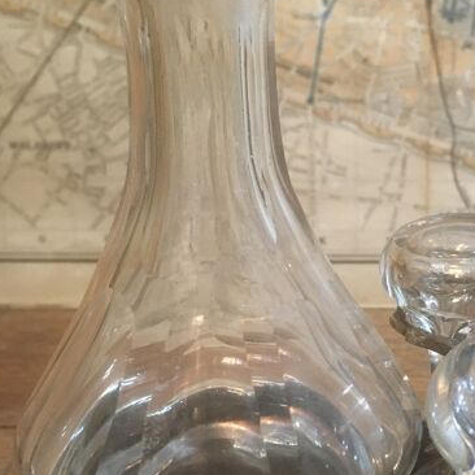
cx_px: 349
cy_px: 302
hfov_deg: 30.1
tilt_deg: -21.8
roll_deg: +0.2
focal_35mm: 56
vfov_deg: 30.4
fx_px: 869
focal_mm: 4.15
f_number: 2.2
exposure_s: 1/17
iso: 200
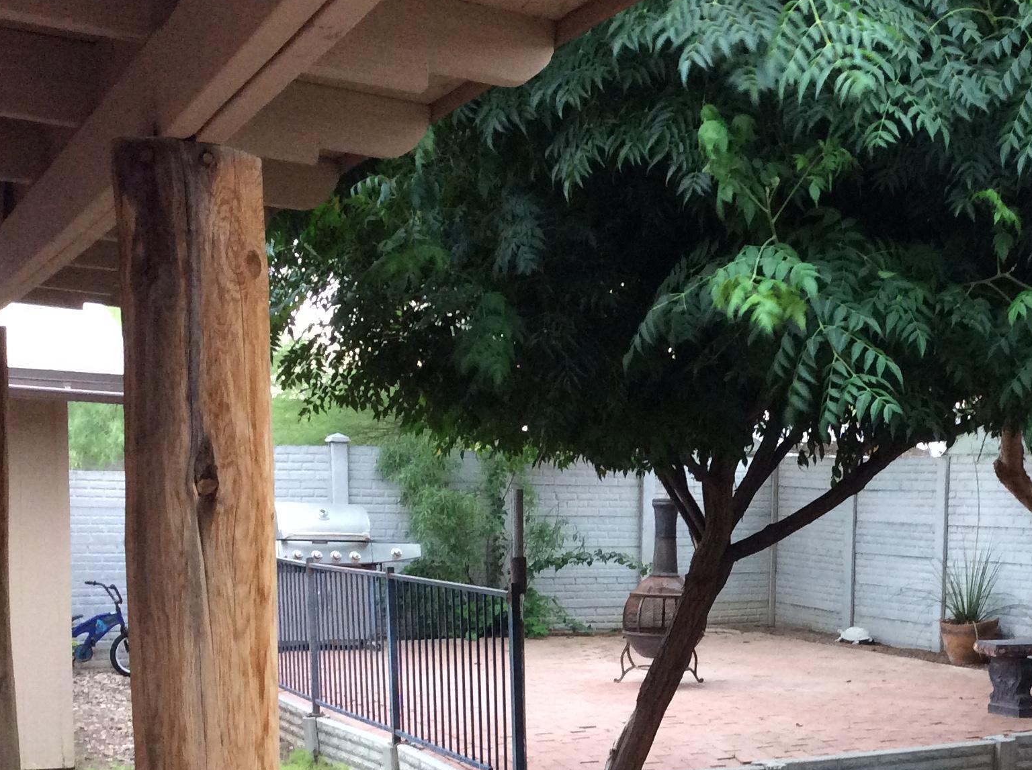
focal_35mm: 54
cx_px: 781
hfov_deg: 34.8
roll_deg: -3.0
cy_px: 642
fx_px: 1607
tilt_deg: -6.7
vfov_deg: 26.3
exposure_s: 1/24
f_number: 2.4
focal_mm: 3.3
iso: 160
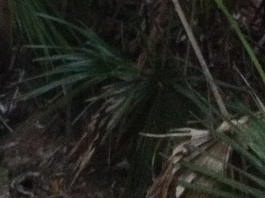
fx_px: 1055
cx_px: -35
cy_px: -121
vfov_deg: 10.3
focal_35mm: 138
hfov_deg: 14.0
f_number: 2.8
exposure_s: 1/15
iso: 640
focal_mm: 3.85
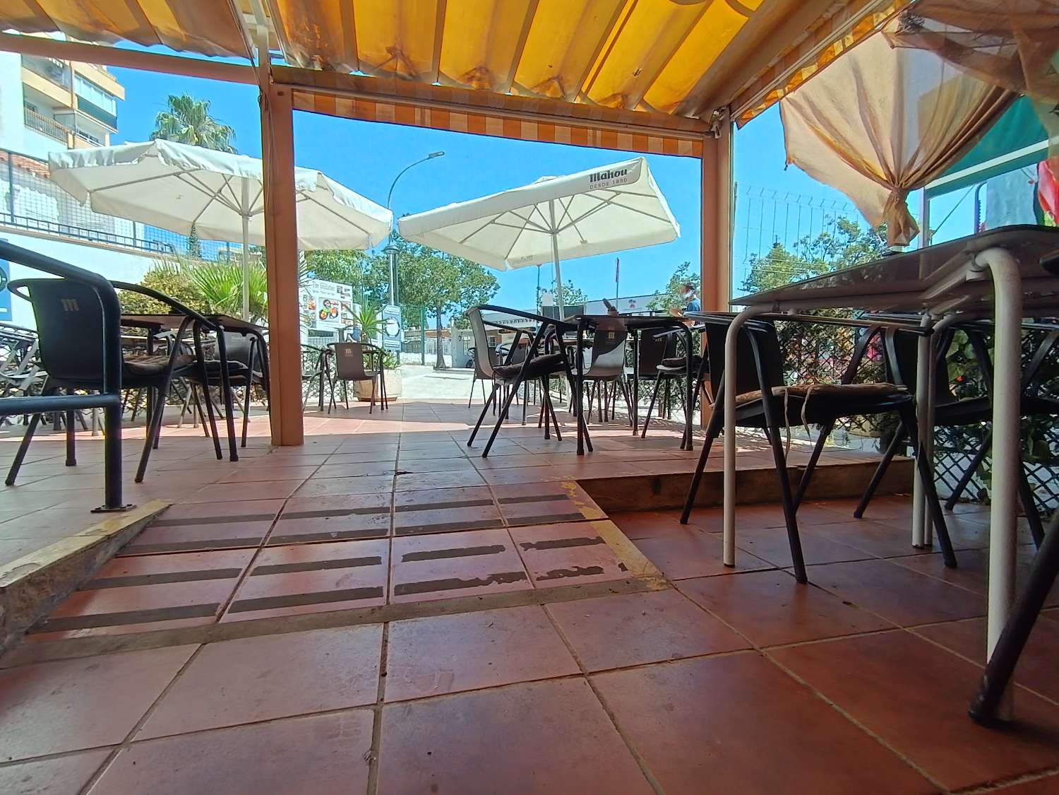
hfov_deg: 91.0
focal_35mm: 17
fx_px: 520
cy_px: 398
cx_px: 530
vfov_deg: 74.7
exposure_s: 1/272
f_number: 2.2
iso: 100
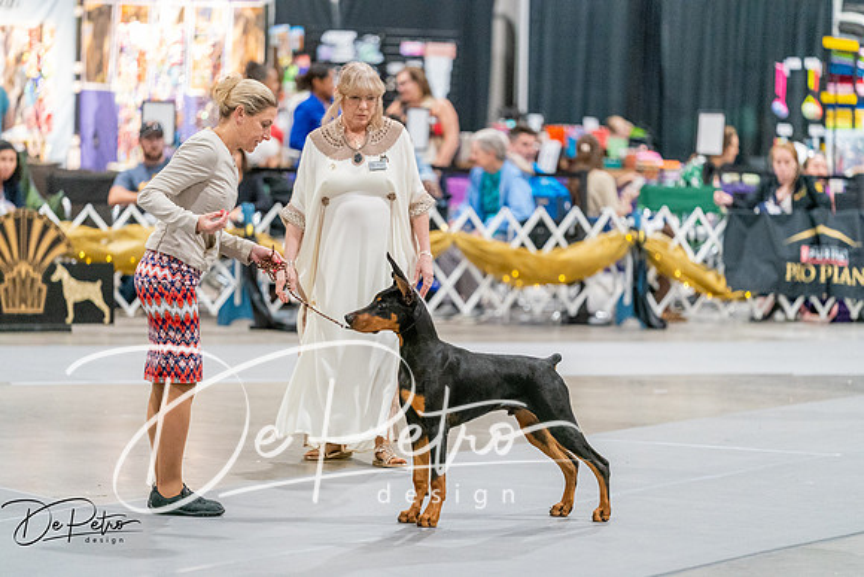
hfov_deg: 10.6
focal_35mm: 194
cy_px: 288
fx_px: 4657
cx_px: 432
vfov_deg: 7.1
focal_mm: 194
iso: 6400
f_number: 2.8
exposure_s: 1/250
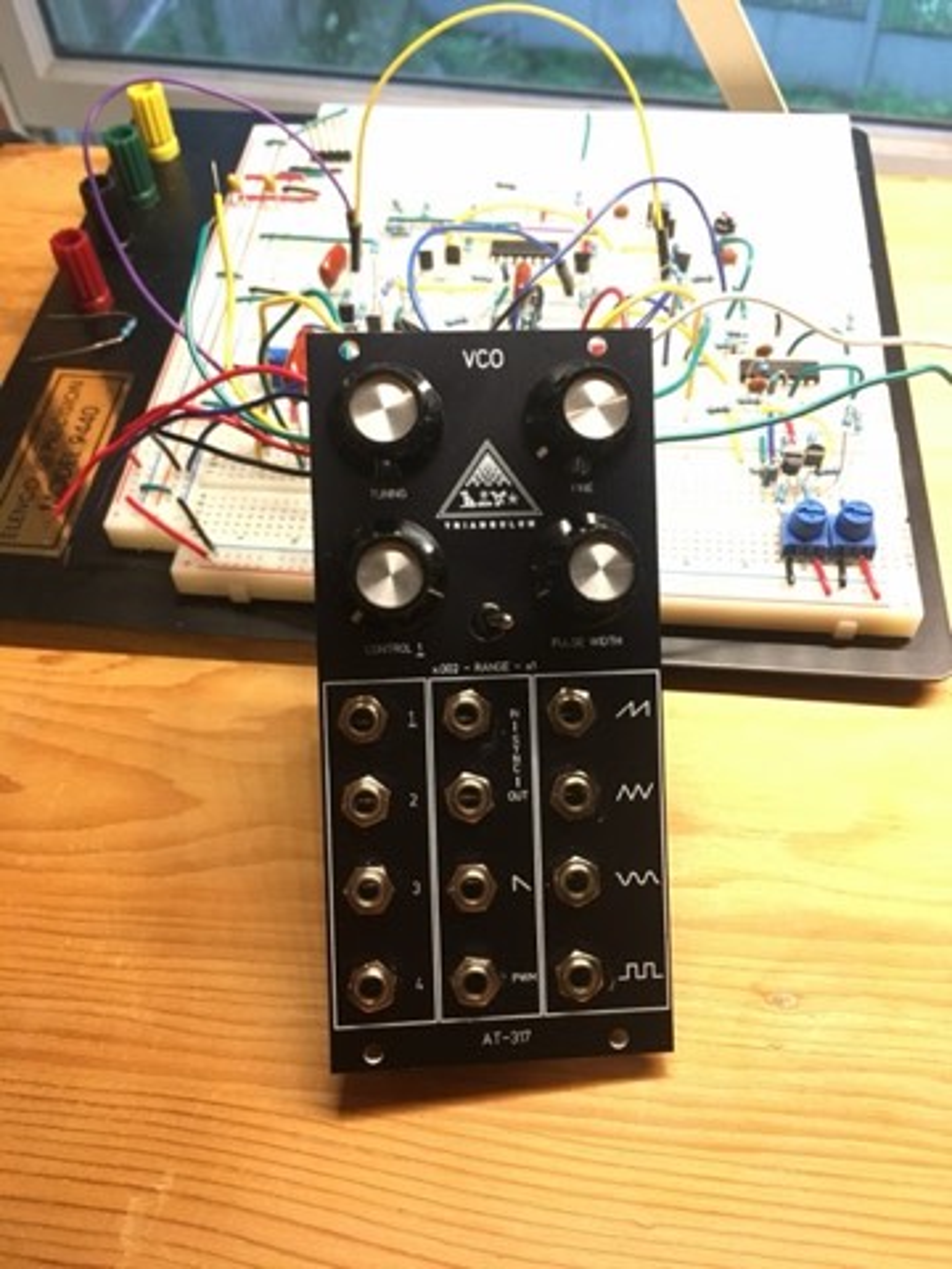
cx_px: 476
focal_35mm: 29
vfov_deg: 61.7
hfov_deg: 48.2
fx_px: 1063
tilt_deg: -55.8
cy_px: 634
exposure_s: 1/30
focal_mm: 4.15
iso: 160
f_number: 2.2
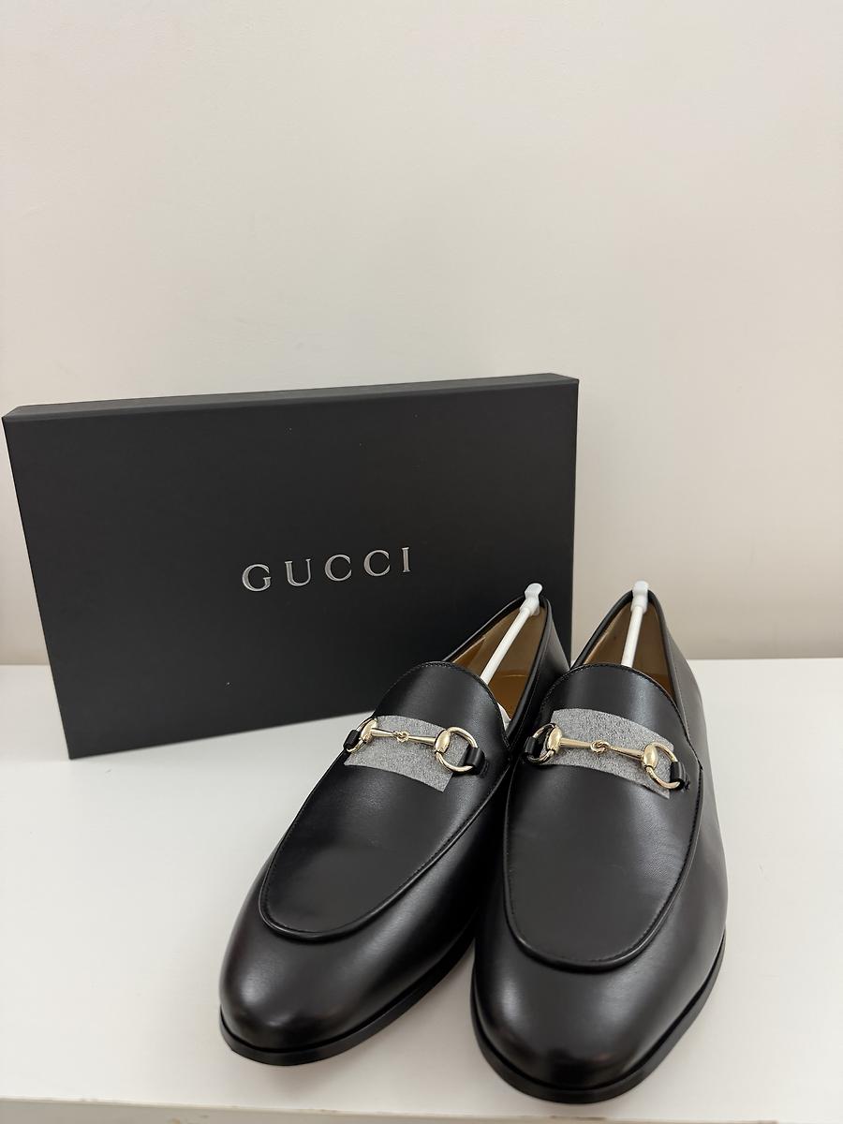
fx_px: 779
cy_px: 562
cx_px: 422
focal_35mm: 24
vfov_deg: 71.6
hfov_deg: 56.8
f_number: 1.78
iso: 200
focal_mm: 6.76
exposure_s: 1/49
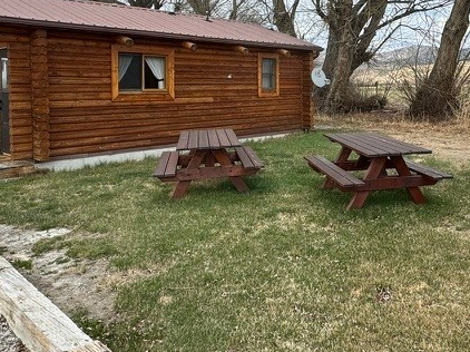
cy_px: 104
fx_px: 461
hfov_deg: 52.6
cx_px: 324
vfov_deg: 40.9
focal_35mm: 34
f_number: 2.2
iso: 40
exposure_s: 1/889
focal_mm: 2.22
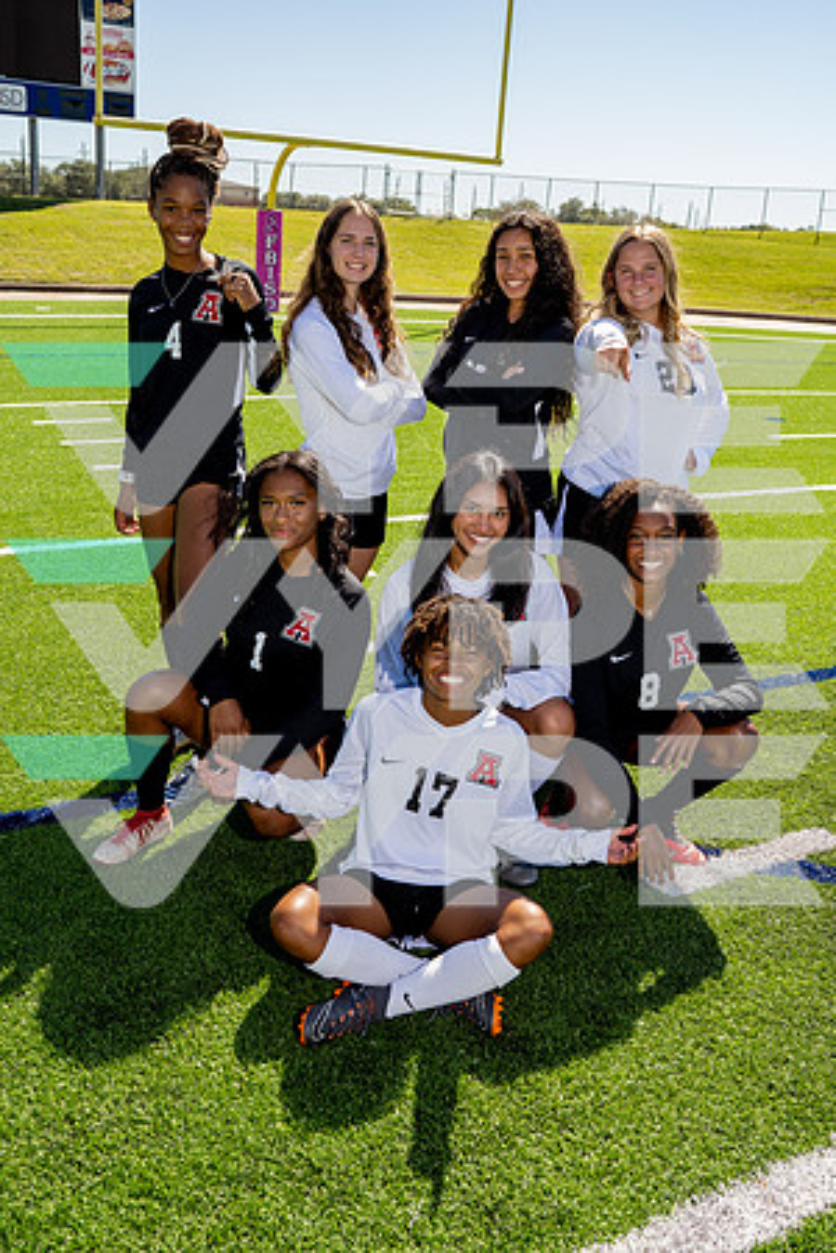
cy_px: 626
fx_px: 1219
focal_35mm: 35
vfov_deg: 54.4
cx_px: 418
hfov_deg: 37.9
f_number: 6.3
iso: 80
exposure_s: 1/200
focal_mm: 35
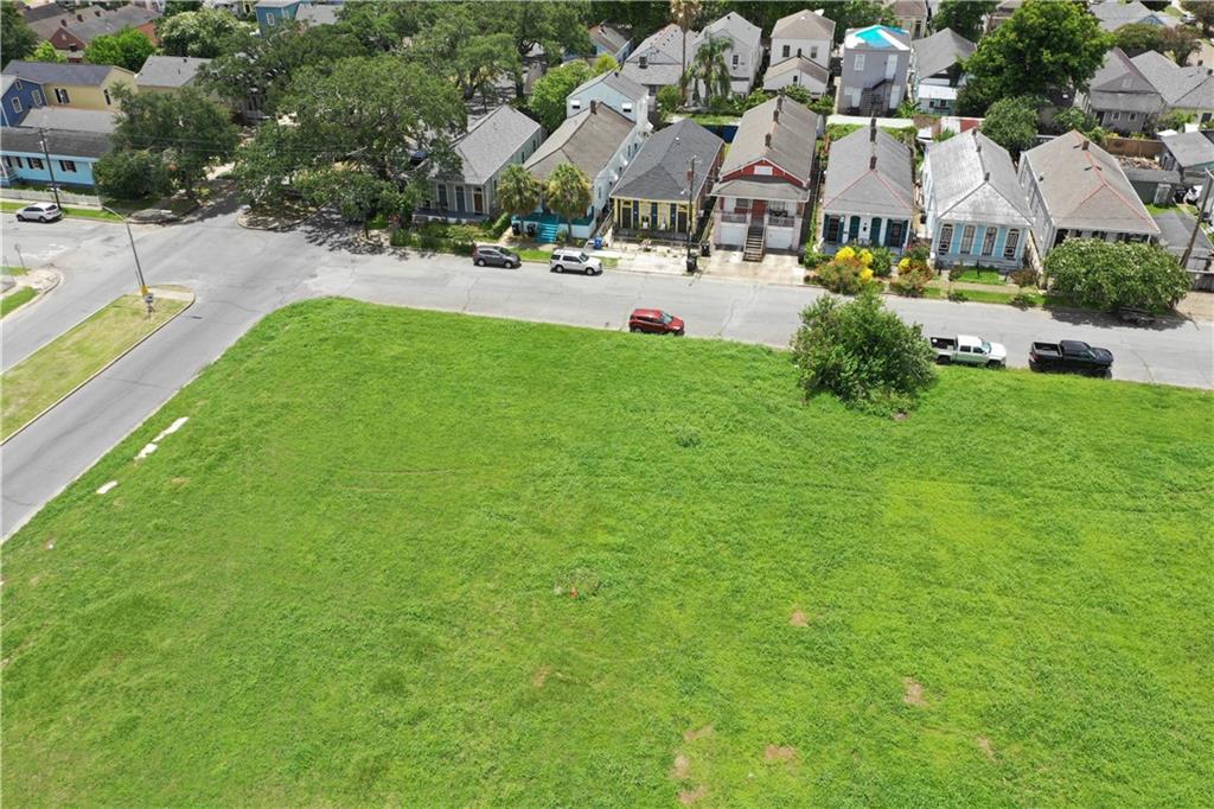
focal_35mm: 28
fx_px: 944
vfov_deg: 46.4
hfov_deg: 65.5
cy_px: 404
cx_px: 607
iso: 100
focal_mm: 10.26
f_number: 6.3
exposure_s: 1/250
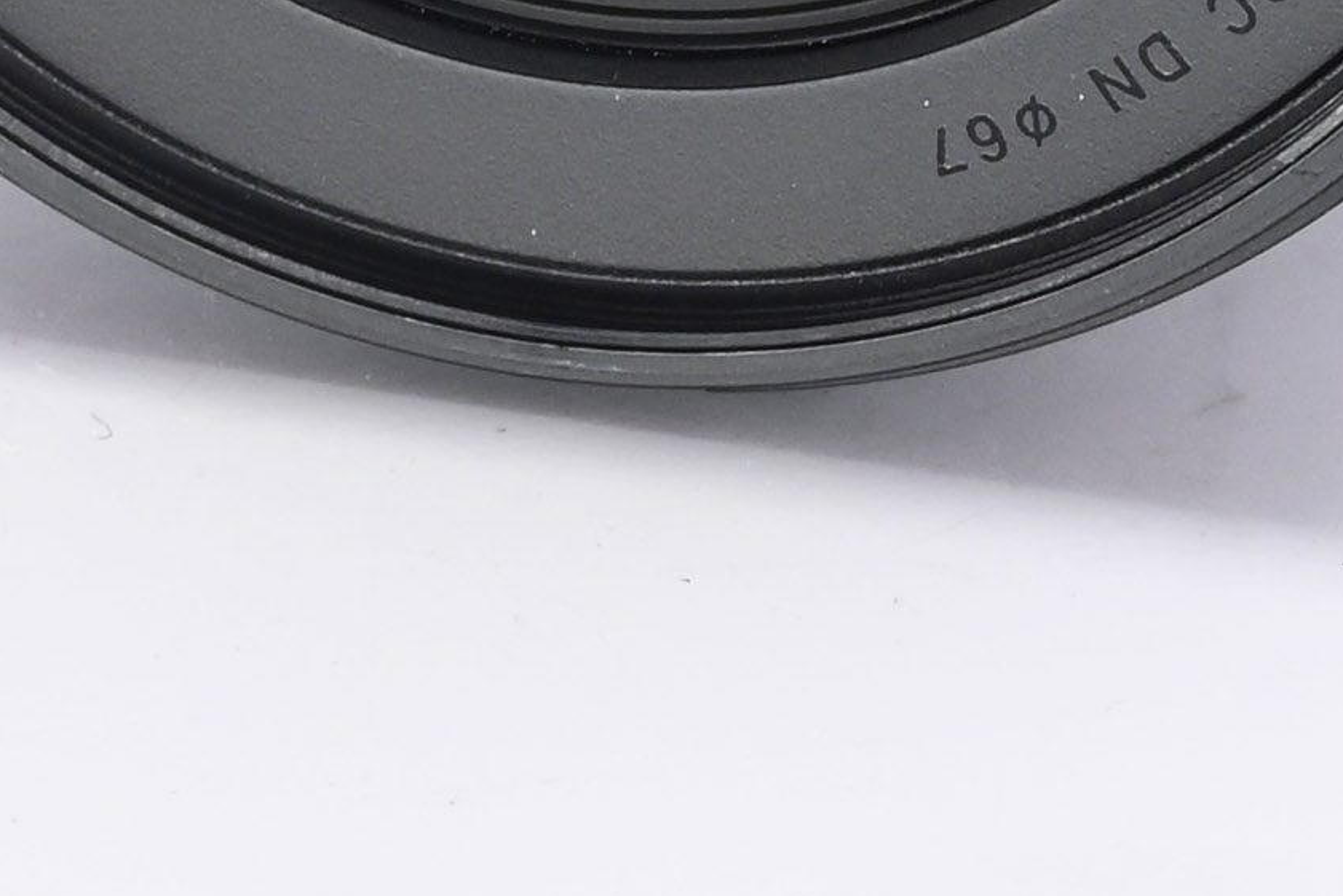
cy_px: -795
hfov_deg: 5.4
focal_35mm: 379
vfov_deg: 3.6
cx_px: 636
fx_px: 14140
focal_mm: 54
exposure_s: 1/160
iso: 500
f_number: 9
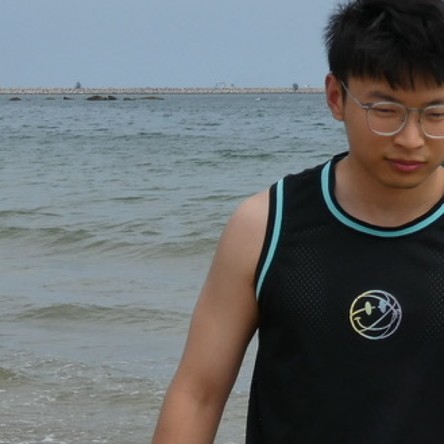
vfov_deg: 11.1
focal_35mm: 157
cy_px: 202
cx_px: -5
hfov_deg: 11.0
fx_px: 2278
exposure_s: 1/640
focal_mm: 10.3
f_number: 5
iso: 80
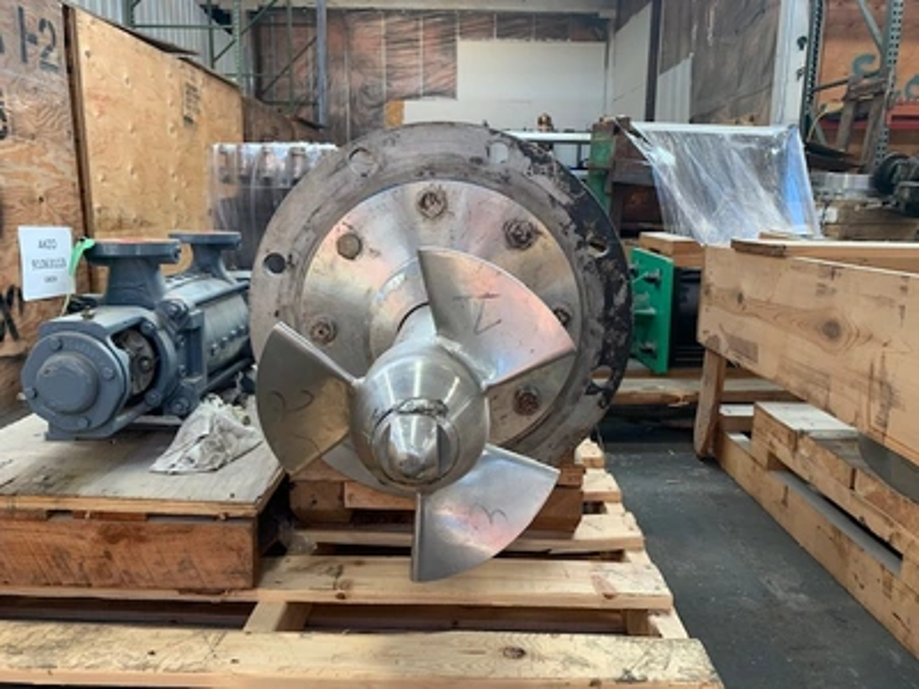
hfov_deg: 67.3
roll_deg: +0.1
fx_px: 690
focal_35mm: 26
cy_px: 344
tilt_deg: -10.2
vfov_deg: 53.1
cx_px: 460
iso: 100
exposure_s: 1/104
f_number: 1.8
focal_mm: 4.25
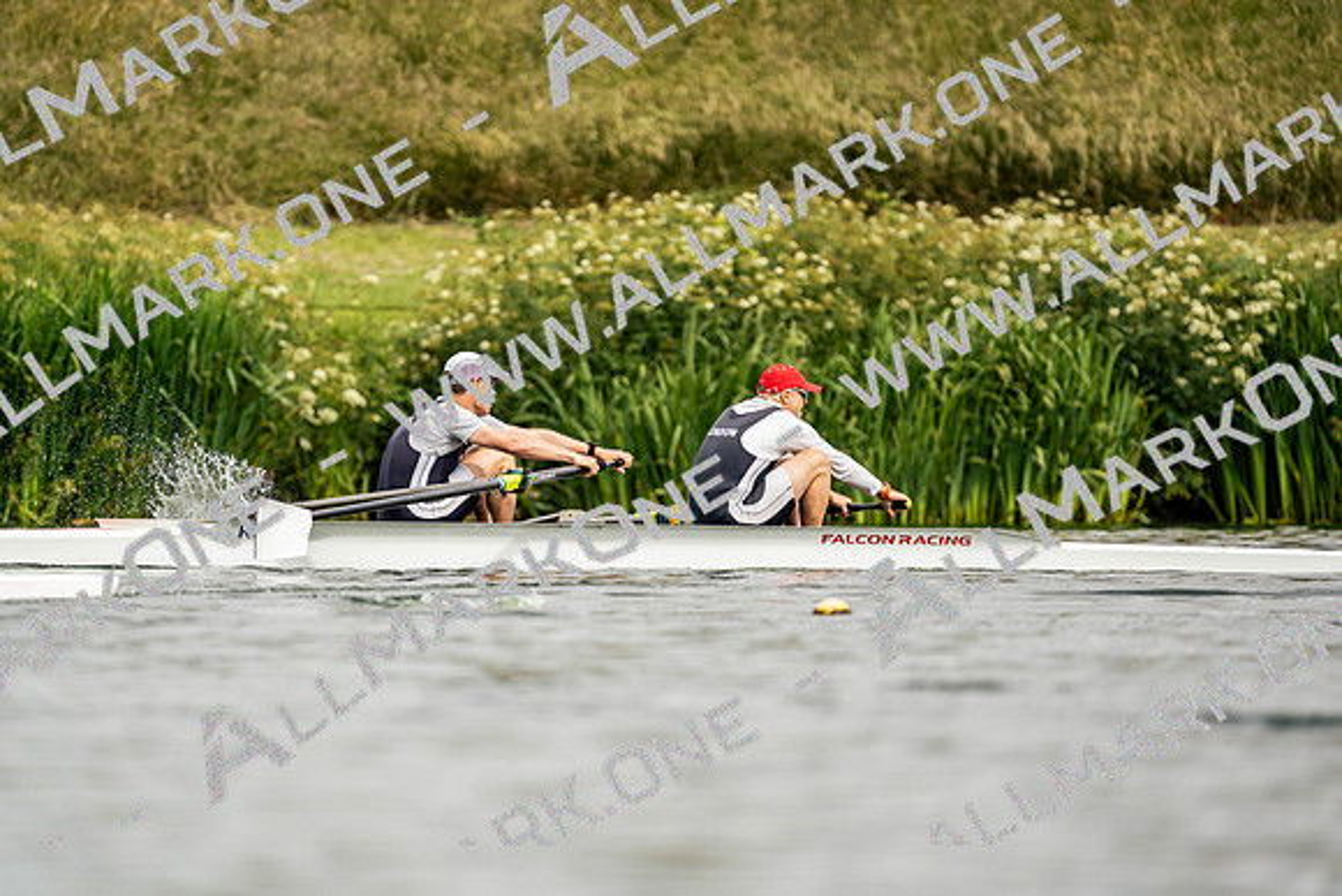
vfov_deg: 2.3
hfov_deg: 3.4
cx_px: 671
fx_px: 22371
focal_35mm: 600
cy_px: 448
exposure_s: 1/2000
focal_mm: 600
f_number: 6.3
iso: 320
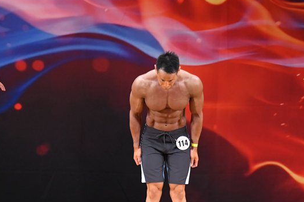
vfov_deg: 4.1
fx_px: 2794
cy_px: 131
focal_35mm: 331
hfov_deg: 6.2
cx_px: 124
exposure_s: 1/400
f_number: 5.6
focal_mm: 150
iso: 3200
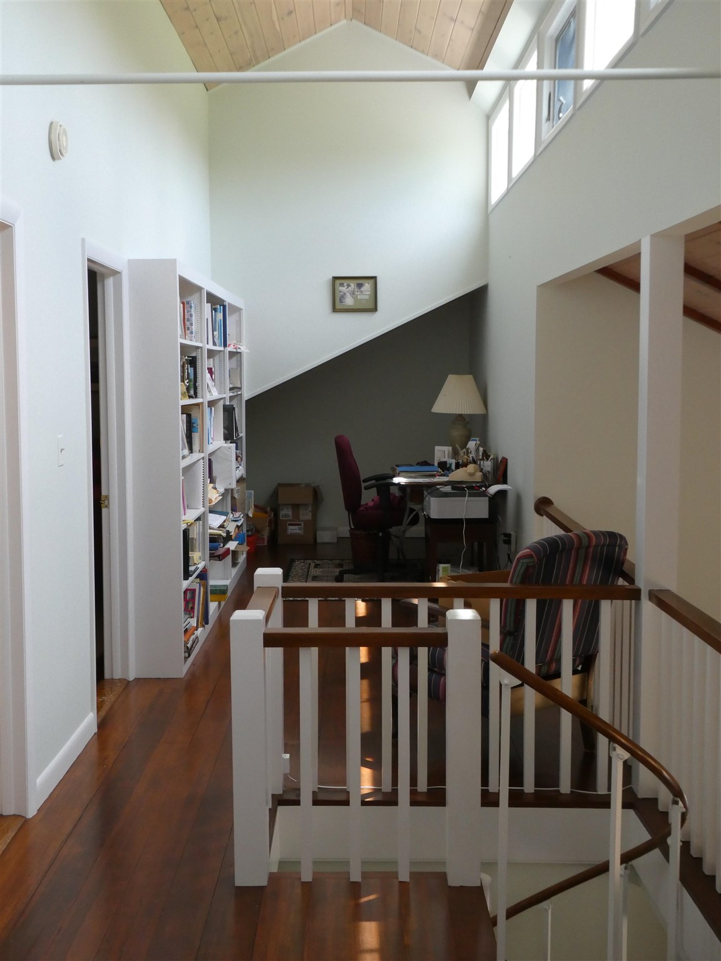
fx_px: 1111
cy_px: 480
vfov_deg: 46.8
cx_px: 360
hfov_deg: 36.0
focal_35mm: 40
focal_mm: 7.2
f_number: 3.8
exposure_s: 1/80
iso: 320
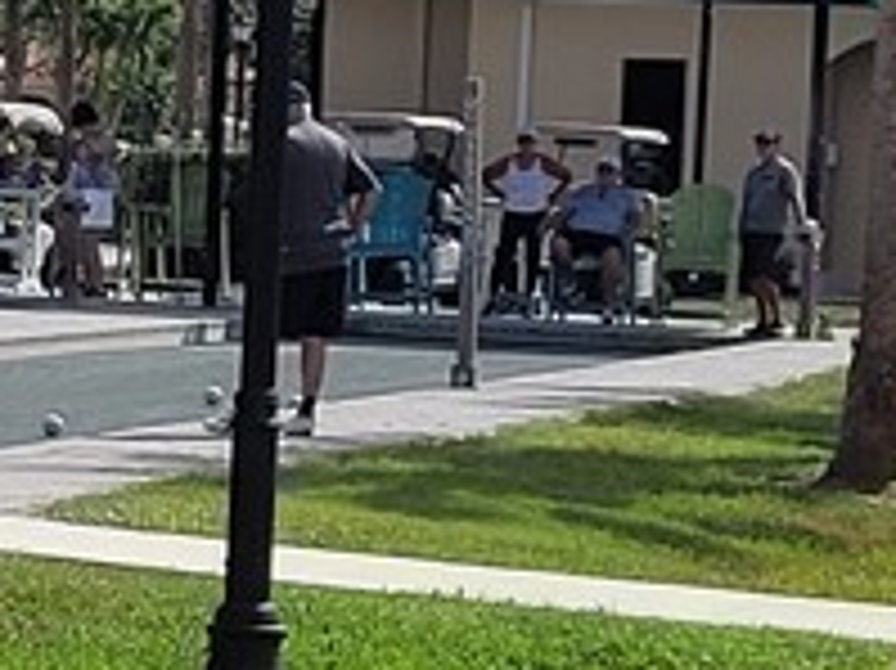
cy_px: 405
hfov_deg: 13.9
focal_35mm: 134
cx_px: -405
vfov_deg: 11.1
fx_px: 3466
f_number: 1.8
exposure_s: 1/4043
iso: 40
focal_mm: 5.4
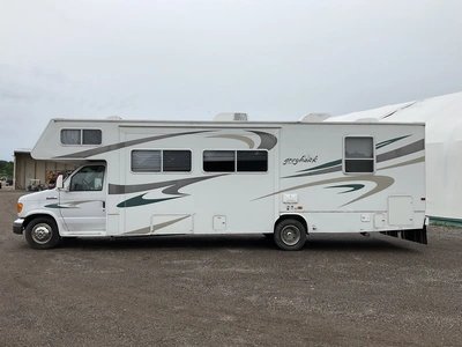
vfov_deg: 48.2
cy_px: 174
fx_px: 387
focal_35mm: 29
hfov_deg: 61.7
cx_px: 231
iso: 25
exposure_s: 1/2427
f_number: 1.8
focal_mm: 3
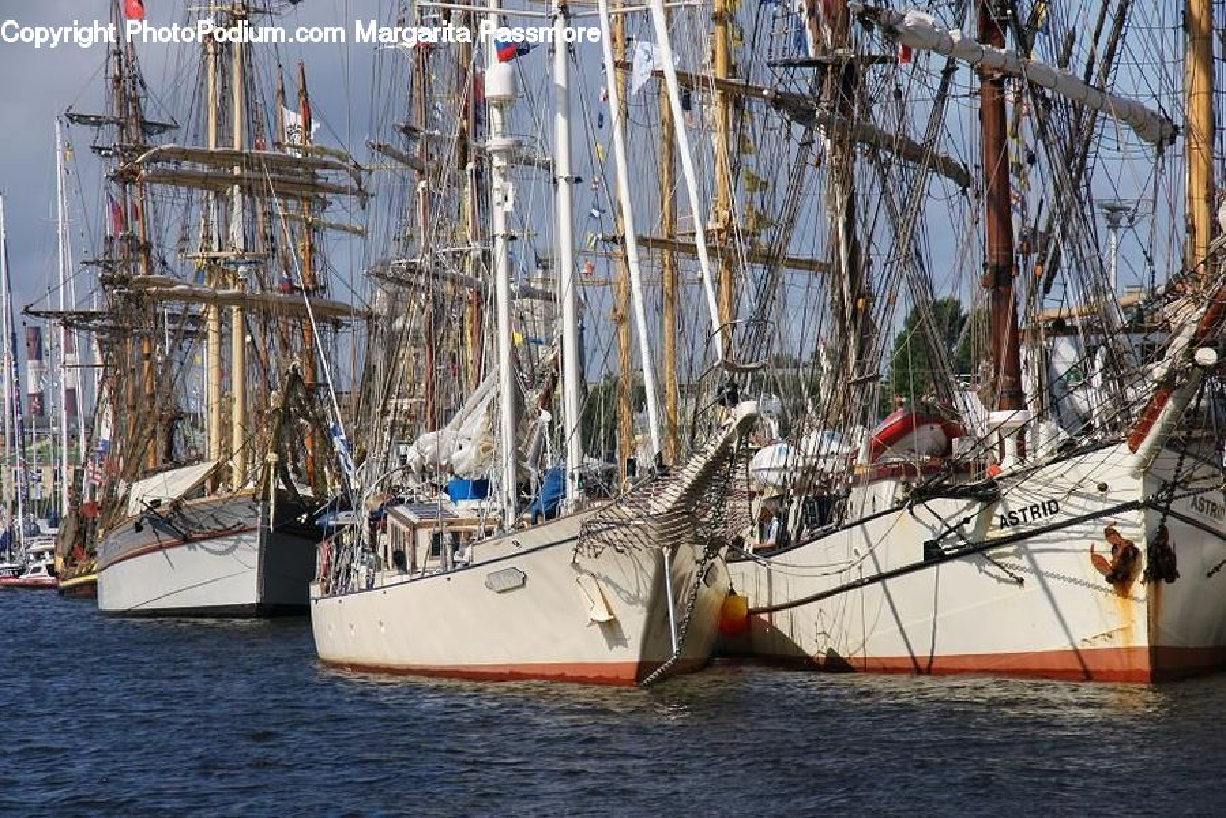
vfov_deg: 10.8
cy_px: 409
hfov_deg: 16.1
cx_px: 613
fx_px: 4342
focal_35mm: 128
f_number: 9
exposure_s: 1/250
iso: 200
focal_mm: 85
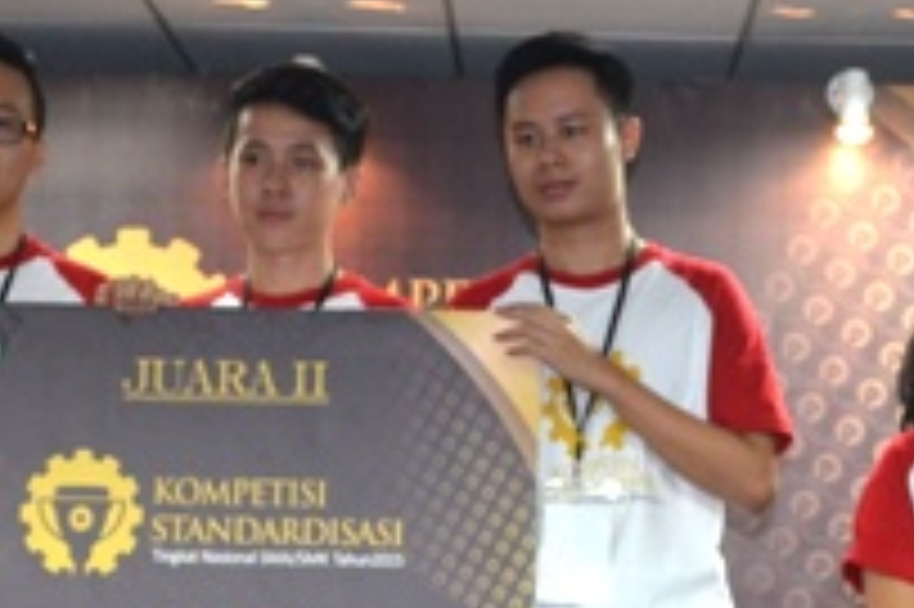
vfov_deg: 13.8
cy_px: 558
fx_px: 2486
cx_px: 558
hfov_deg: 20.8
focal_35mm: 98
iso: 1000
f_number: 3.8
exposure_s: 1/60
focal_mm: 22
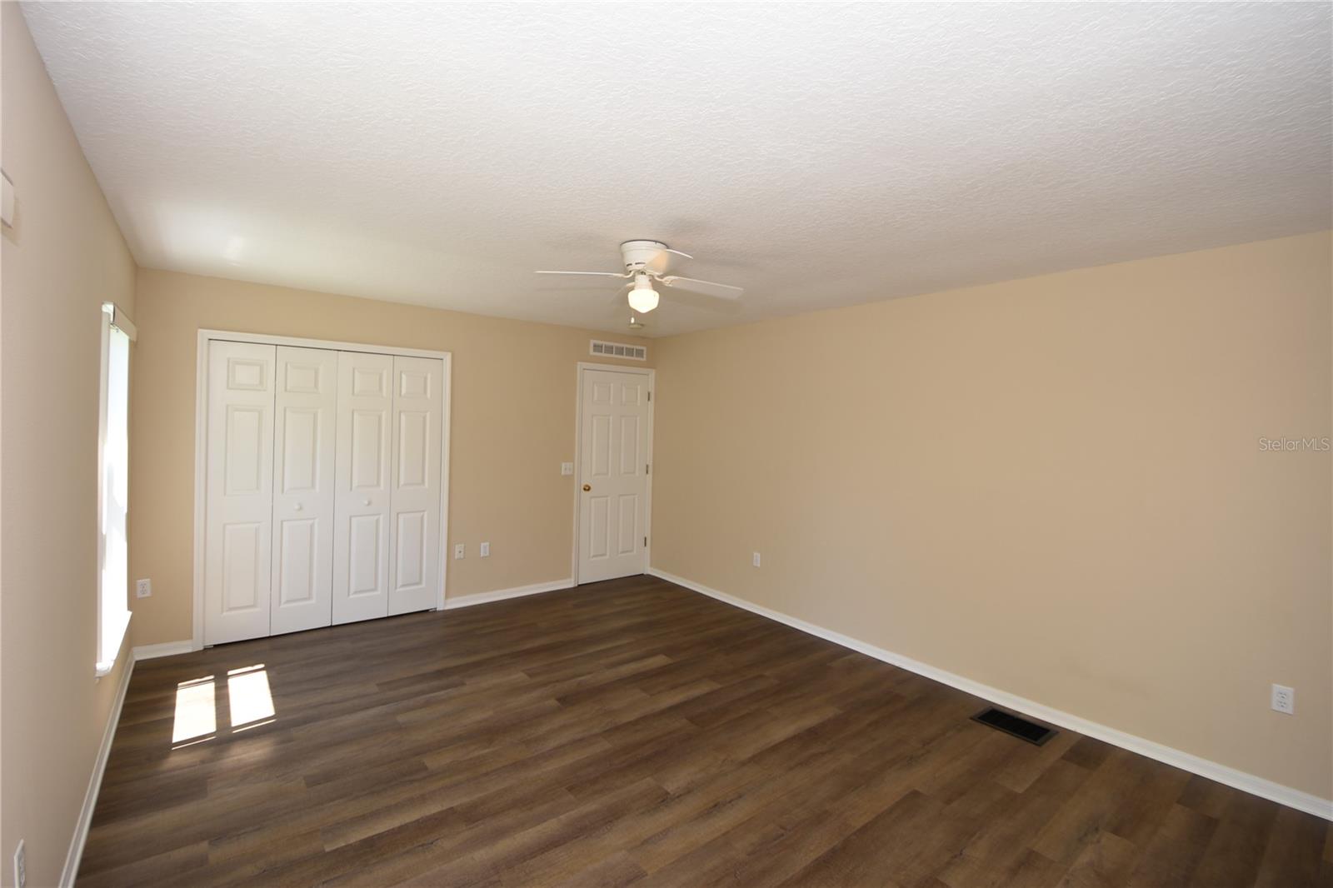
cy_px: 444
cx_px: 666
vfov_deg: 77.3
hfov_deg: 100.4
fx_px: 555
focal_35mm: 15
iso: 100
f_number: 4
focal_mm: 10
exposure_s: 1/60
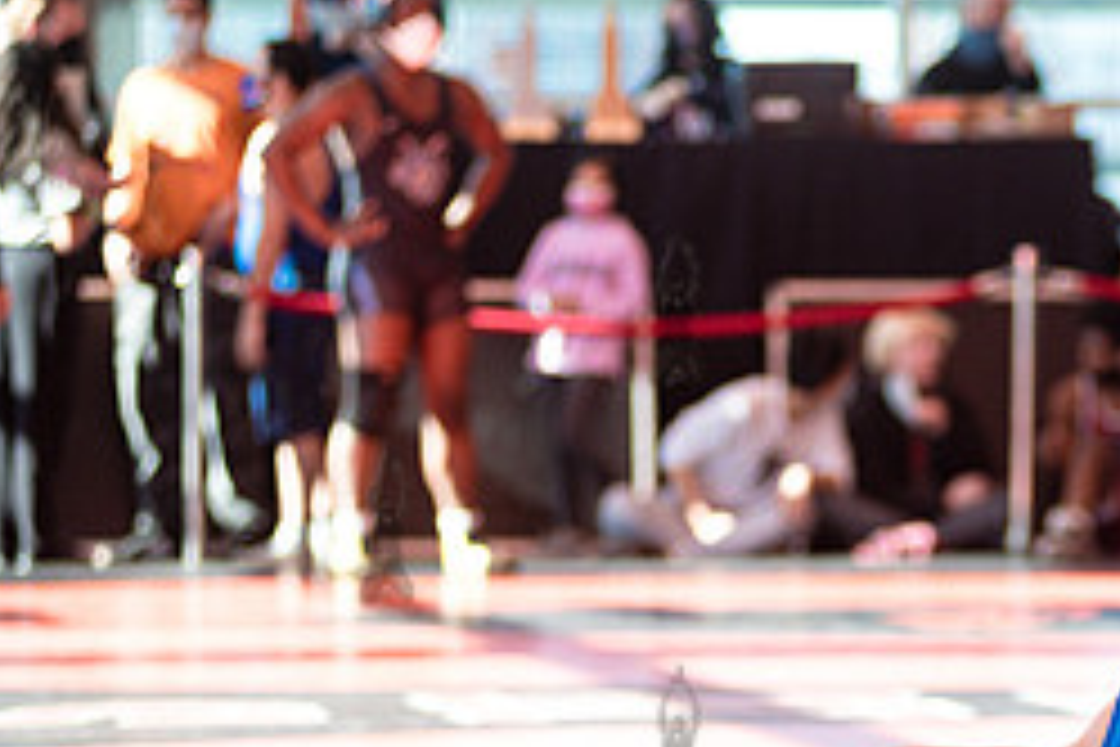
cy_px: 554
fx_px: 9955
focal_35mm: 320
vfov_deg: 4.3
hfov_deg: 6.4
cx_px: 1362
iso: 400
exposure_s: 1/400
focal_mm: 125
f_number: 3.5
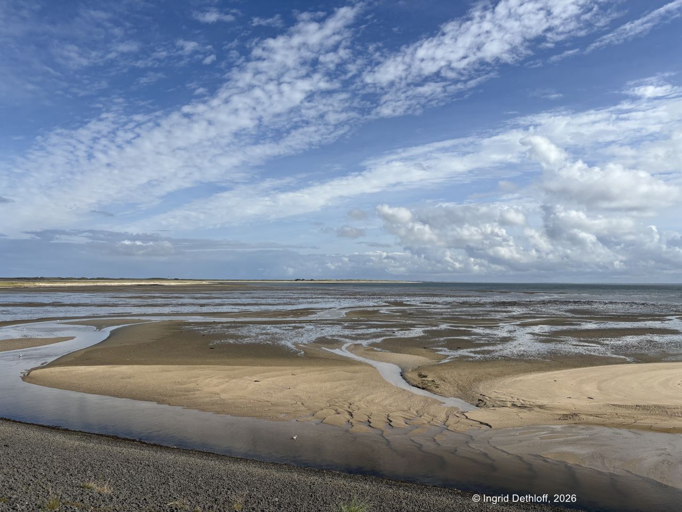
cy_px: 256
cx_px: 341
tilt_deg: +1.2
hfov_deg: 67.3
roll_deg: +0.4
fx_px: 512
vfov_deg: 53.1
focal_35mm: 26
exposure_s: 1/6711
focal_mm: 5.96
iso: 50
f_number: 1.6
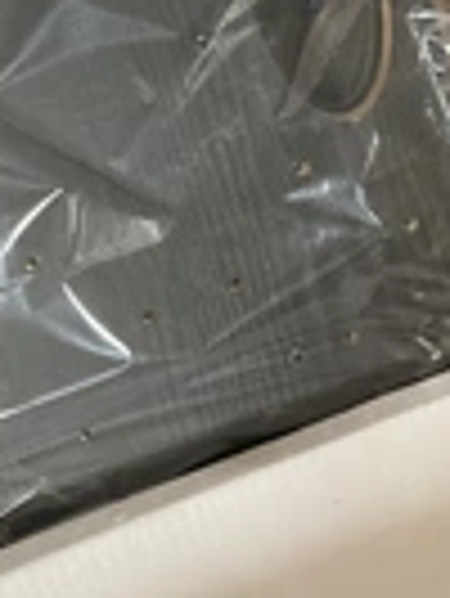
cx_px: 104
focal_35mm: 87
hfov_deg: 16.9
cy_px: -135
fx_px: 1506
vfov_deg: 20.9
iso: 250
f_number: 1.8
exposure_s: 1/60
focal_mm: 3
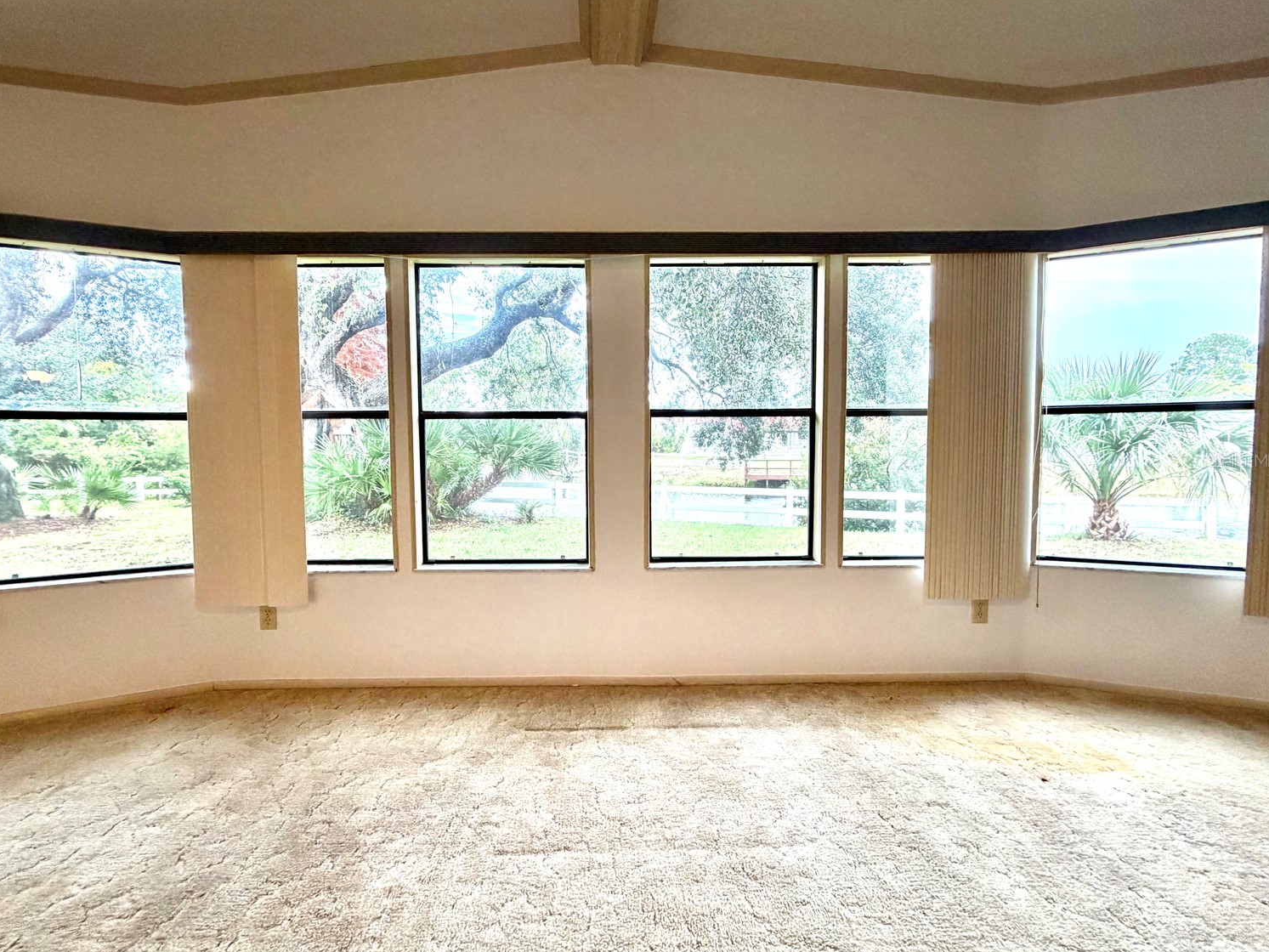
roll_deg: +1.6
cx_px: 608
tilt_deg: -3.5
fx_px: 550
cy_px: 460
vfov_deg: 81.7
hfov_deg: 98.1
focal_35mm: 15
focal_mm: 2.22
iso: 160
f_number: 2.2
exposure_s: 1/120
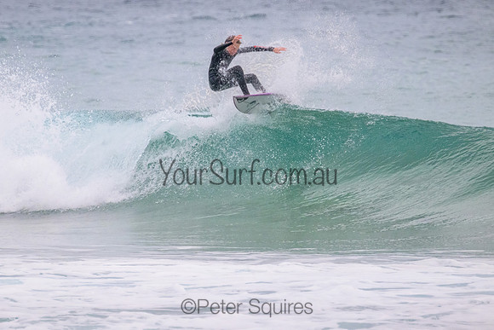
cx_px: 234
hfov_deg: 2.2
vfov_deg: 1.5
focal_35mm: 917
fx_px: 12588
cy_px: 150
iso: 4000
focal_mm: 800
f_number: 11
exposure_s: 1/1250
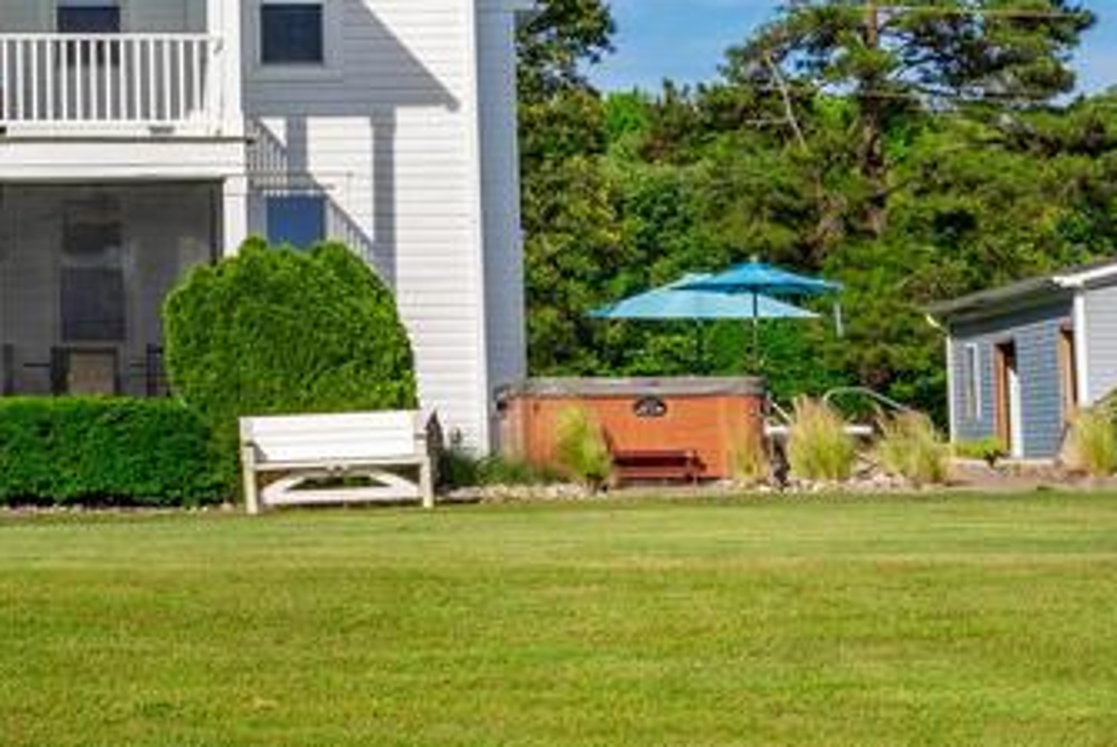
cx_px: -137
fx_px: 3575
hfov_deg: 17.1
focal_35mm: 115
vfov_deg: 11.8
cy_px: 15
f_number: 16
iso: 250
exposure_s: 1/160
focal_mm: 37.7
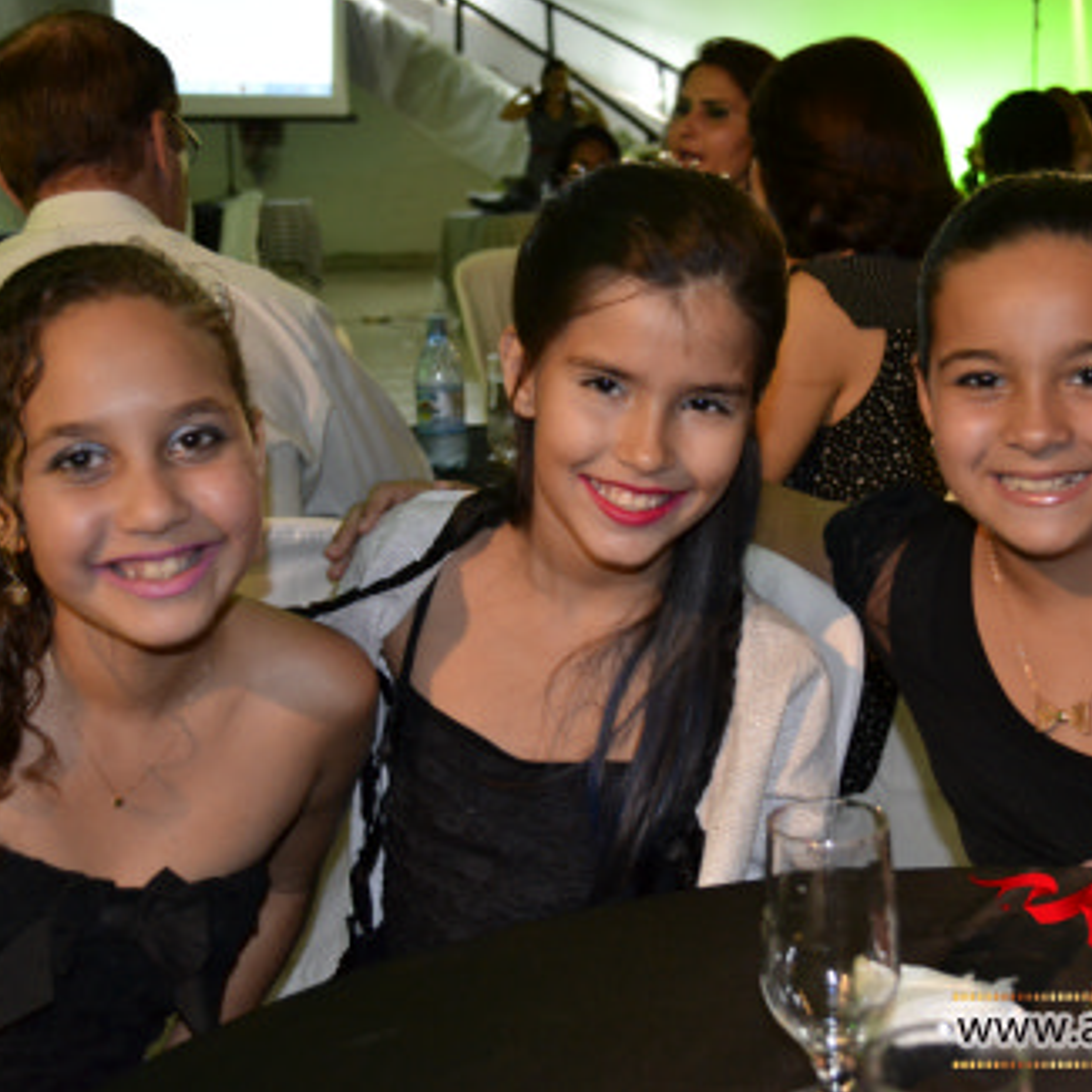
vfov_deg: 33.4
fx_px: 1820
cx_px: 601
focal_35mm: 51
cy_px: 539
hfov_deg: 33.4
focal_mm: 26
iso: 1600
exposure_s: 1/50
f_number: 4.5
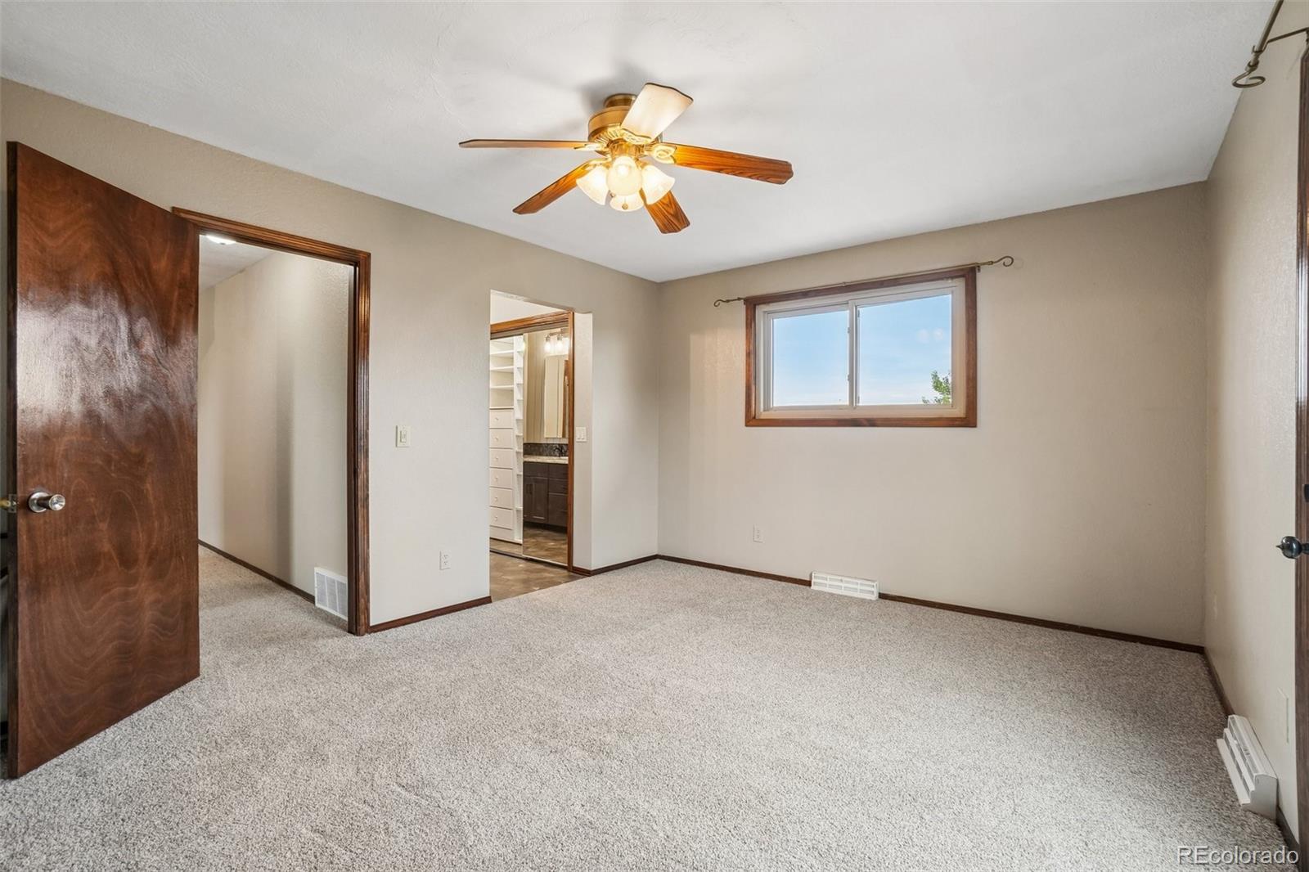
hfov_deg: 100.4
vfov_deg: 77.3
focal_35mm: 15
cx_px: 654
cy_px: 436
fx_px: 545
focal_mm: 10
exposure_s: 1/13
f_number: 8
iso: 320
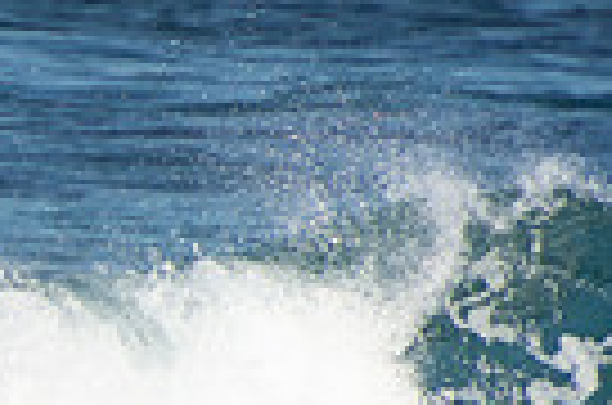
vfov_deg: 0.5
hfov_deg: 0.8
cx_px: -446
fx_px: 43537
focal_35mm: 2567
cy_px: 538
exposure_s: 1/1600
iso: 400
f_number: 5.6
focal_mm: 400
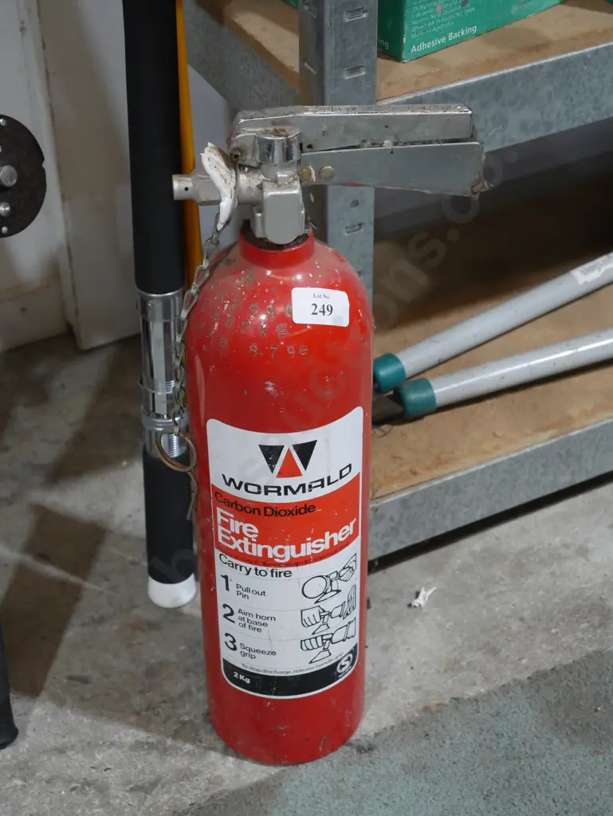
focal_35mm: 66
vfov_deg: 29.4
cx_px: 306
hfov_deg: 22.3
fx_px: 1557
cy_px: 408
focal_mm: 33
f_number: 5.4
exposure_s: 1/80
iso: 1600
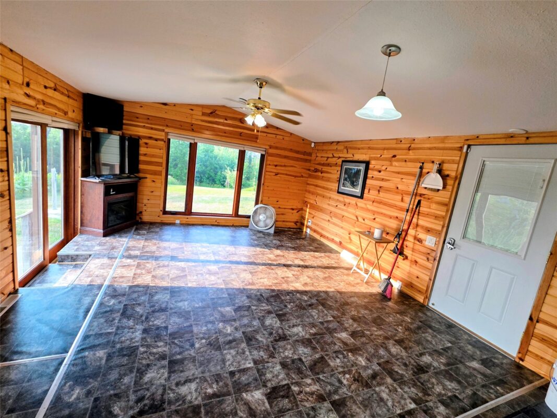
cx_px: 278
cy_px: 209
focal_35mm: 13
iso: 80
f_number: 1.9
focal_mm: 2.2
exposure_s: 1/120
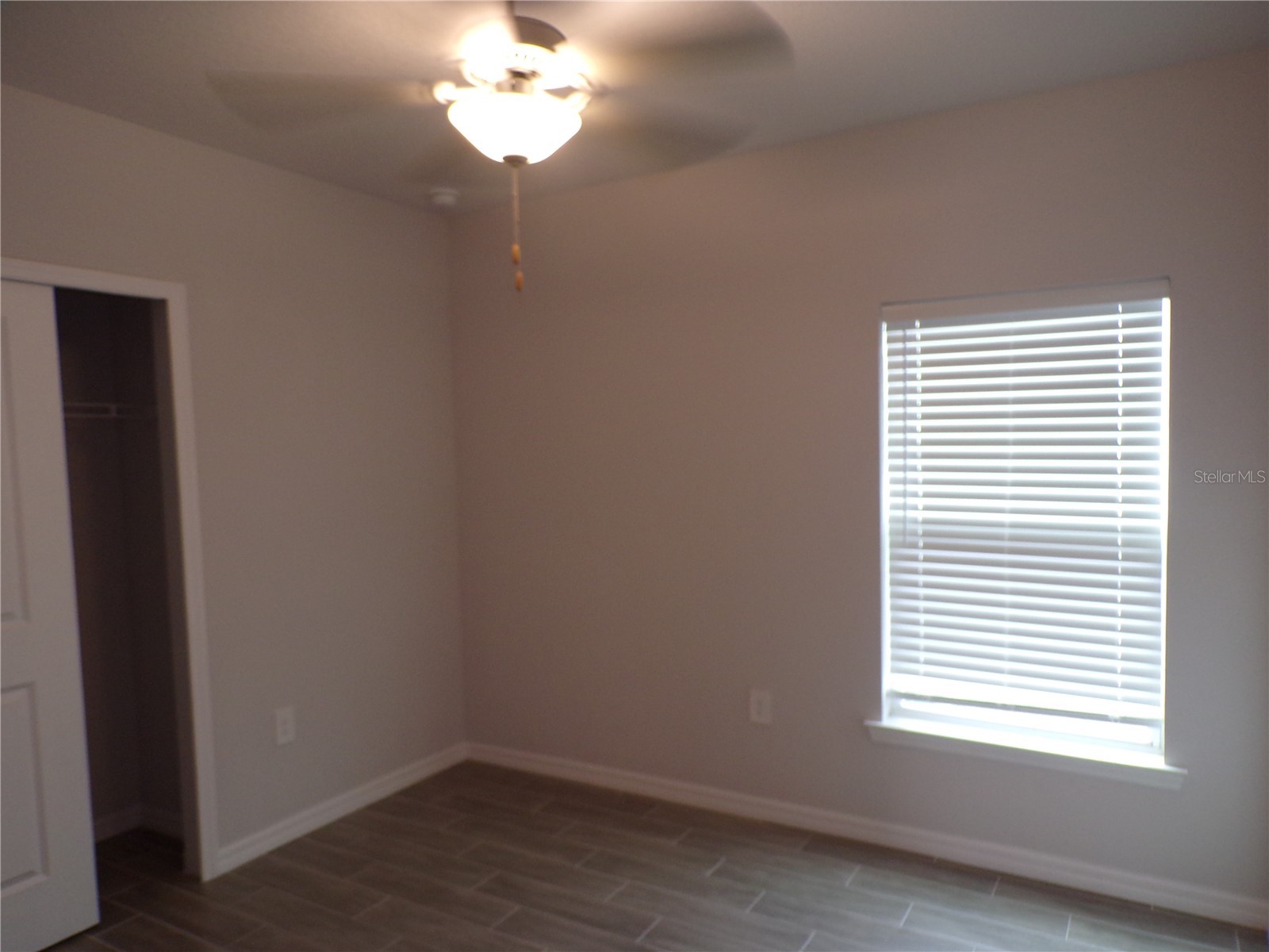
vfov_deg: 56.8
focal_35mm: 24
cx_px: 634
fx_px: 880
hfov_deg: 71.6
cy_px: 476
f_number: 3
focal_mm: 4.3
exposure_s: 1/34
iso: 146
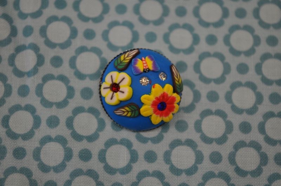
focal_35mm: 78
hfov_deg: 26.0
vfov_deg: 17.4
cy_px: 93
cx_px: 140
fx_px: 608
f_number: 5.6
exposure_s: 1/80
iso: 400
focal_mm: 52
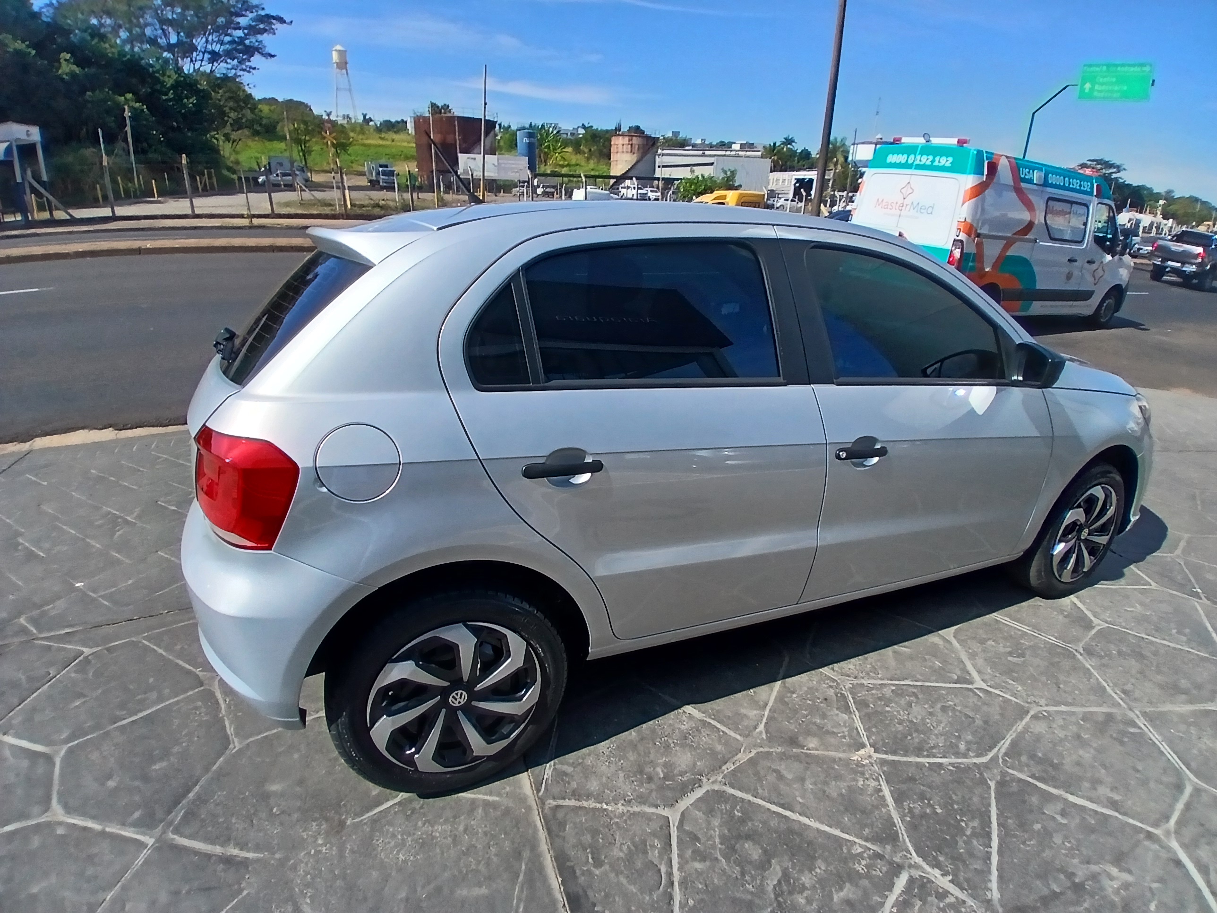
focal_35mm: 17
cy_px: 456
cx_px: 608
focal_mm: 1.4
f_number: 2.2
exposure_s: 1/1199
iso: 50
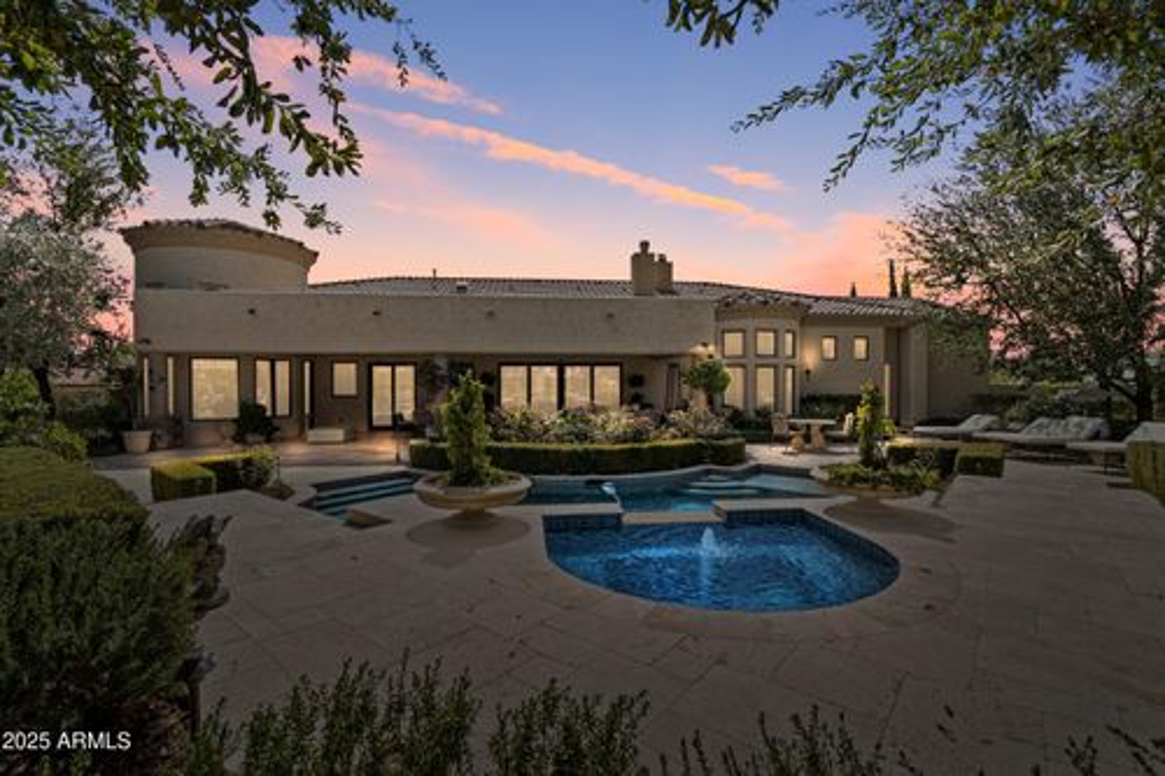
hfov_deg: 96.8
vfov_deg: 73.7
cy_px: 388
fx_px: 518
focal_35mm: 16
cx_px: 582
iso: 100
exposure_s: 1/50
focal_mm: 16
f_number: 9
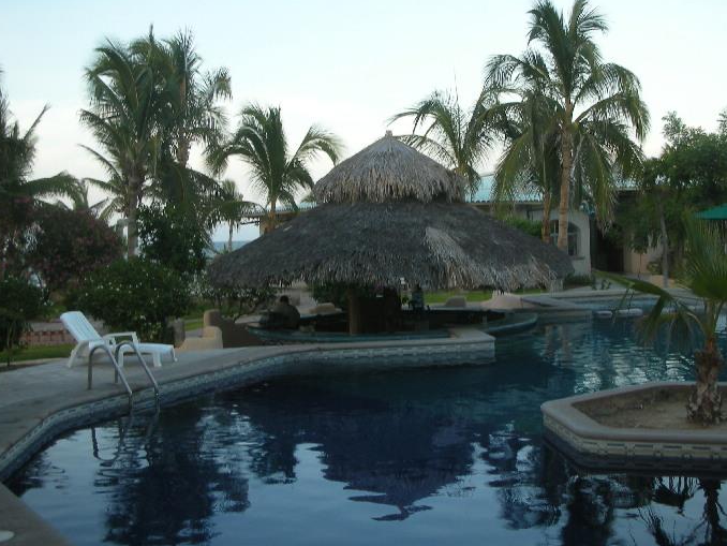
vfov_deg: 32.1
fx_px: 945
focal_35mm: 45
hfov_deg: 42.1
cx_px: 356
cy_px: 227
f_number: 2.8
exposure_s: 1/65.7
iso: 50
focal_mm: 5.8
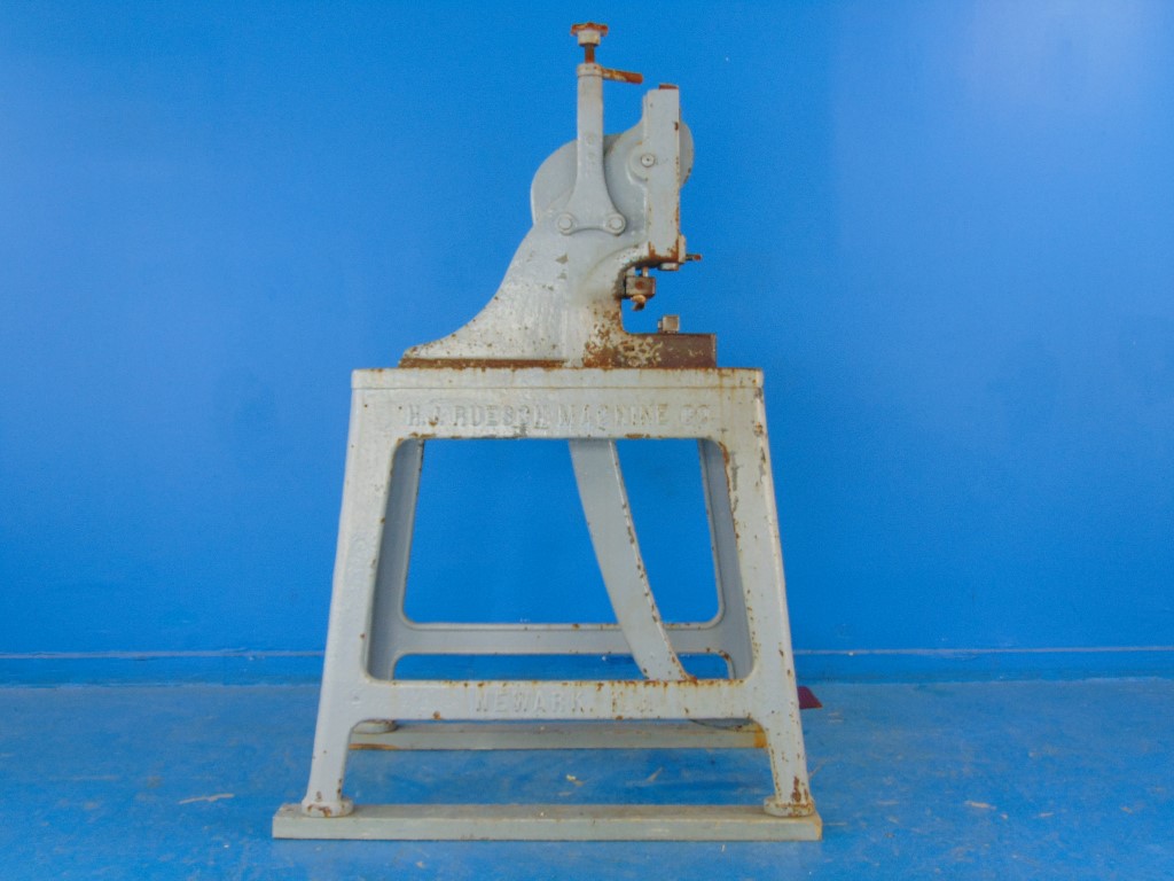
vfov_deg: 36.8
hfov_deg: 47.9
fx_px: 1323
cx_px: 587
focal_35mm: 39
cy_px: 440
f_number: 3.3
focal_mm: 6.9
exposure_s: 1/30
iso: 100
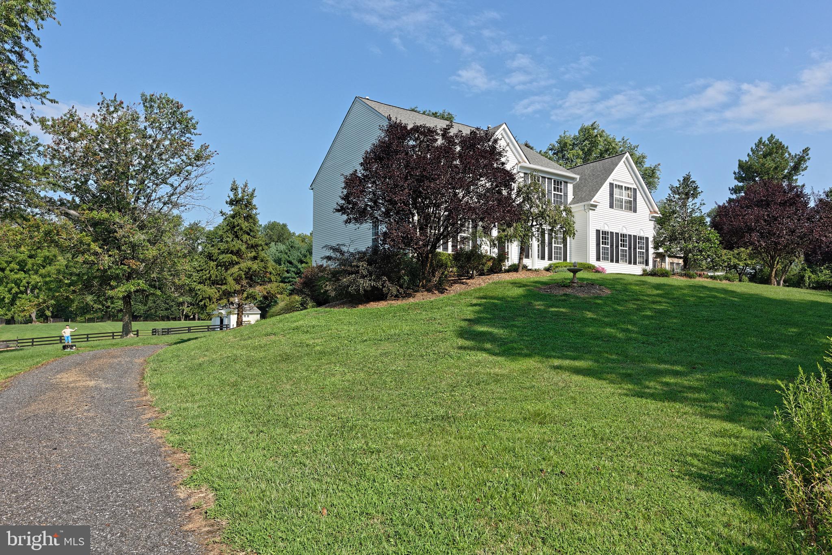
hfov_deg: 73.7
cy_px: 278
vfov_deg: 53.1
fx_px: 555
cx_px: 416
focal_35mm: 24
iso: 320
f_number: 9
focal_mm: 24
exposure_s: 1/640
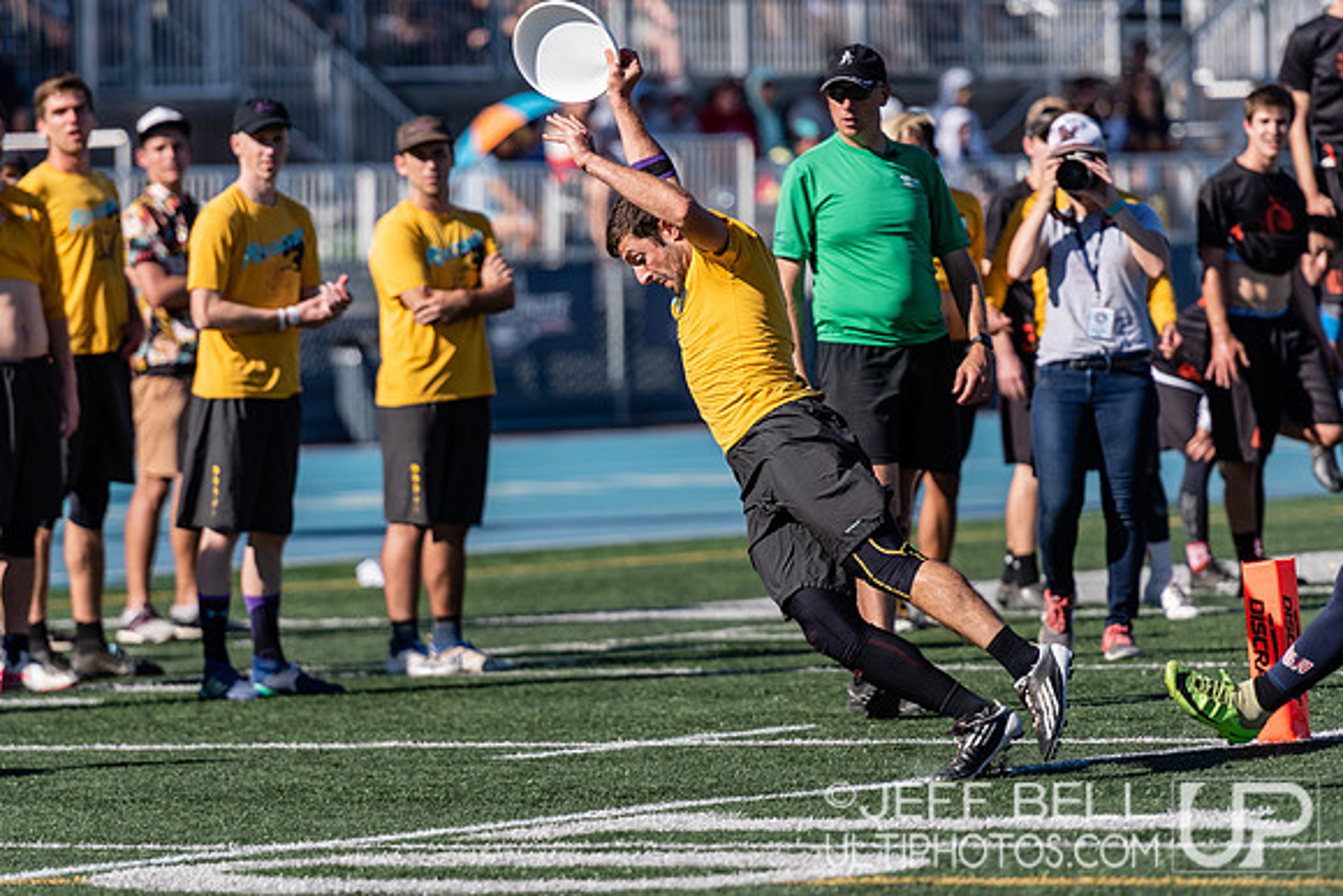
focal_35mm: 300
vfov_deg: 4.6
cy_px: 448
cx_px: 672
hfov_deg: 6.9
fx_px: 11194
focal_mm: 200
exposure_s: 1/2500
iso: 100
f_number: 2.8
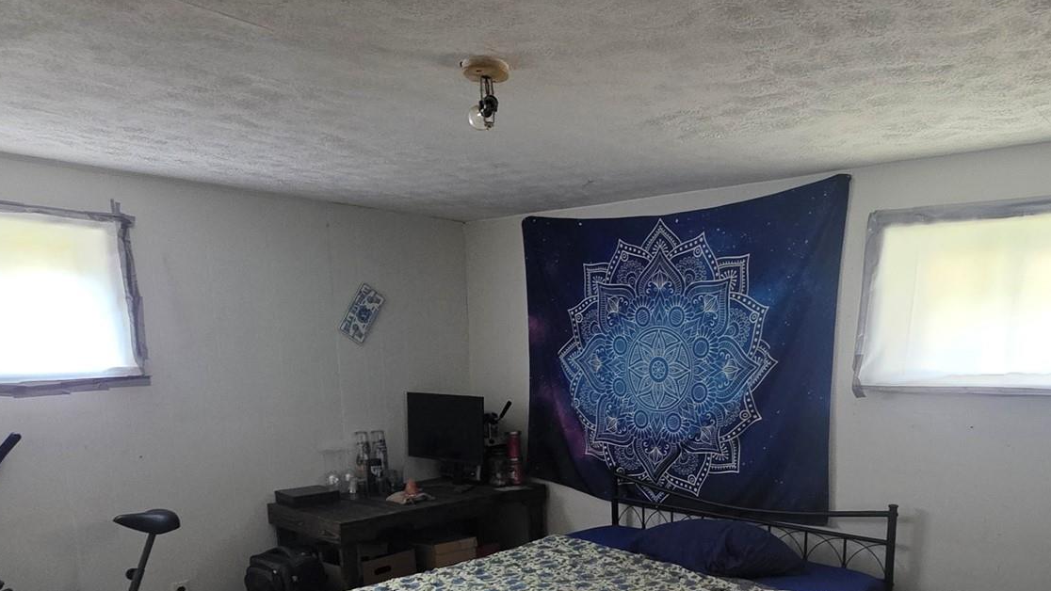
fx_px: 725
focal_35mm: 26
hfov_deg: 70.3
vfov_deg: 42.0
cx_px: 680
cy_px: 492
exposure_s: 1/60
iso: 1000
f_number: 1.9
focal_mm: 2.2
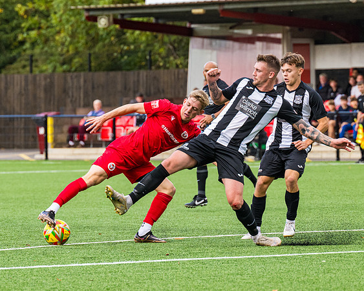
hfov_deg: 6.0
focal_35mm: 322
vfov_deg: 4.8
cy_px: 134
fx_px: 3465
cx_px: 134
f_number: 4.5
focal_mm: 155
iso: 800
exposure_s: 1/1600
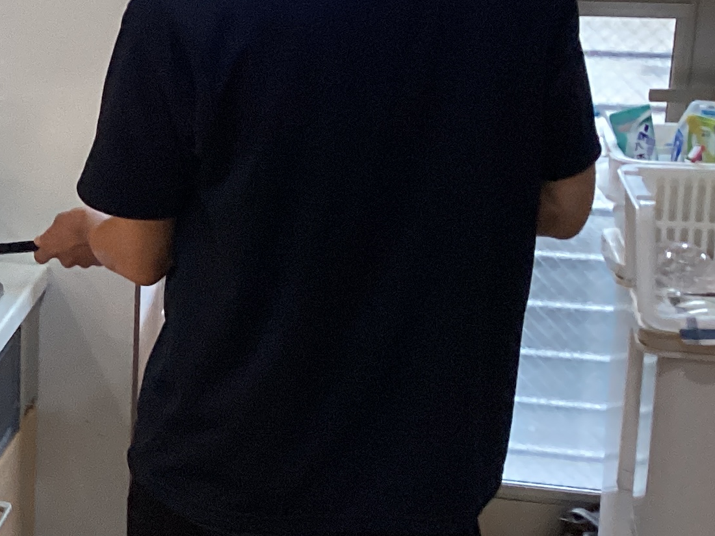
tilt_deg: -12.0
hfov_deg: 18.9
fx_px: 1900
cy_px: 230
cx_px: -341
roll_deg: +2.6
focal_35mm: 92
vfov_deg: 16.1
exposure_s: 1/50
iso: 250
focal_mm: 3.3
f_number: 2.4
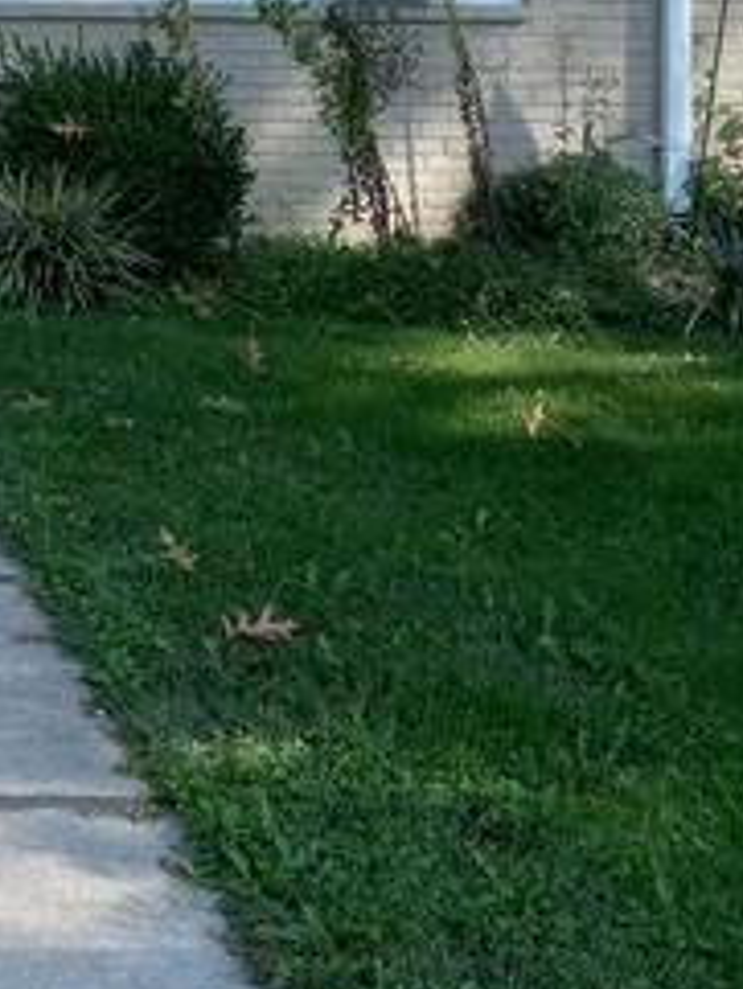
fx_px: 2459
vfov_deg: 21.9
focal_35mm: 86
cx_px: -333
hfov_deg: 15.9
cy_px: -8
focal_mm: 3.94
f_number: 1.8
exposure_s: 1/669
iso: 40
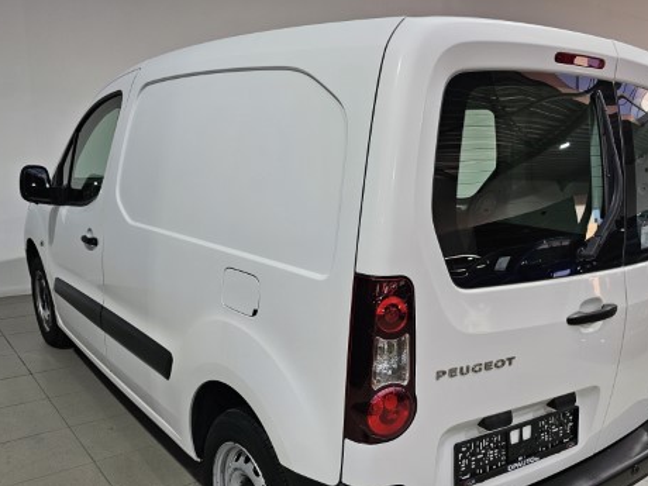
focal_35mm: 32
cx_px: 318
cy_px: 314
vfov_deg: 43.7
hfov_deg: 56.8
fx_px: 599
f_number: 1.7
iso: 80
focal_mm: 6.3
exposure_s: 1/190
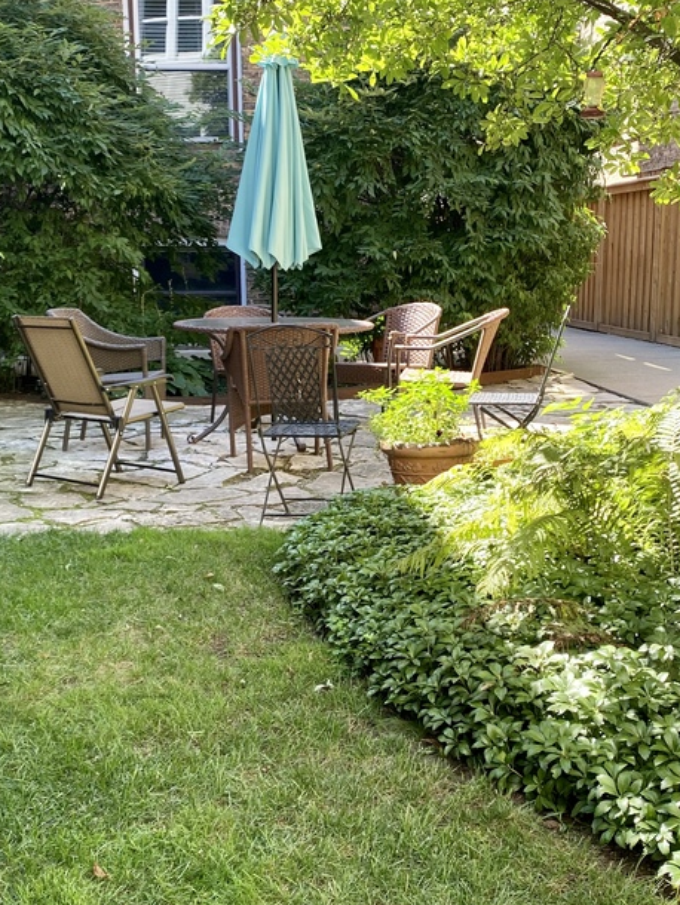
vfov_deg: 41.1
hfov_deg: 31.5
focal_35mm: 46
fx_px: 1204
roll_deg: +1.0
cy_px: 513
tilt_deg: -11.1
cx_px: 347
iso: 32
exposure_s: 1/127
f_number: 1.8
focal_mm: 4.25
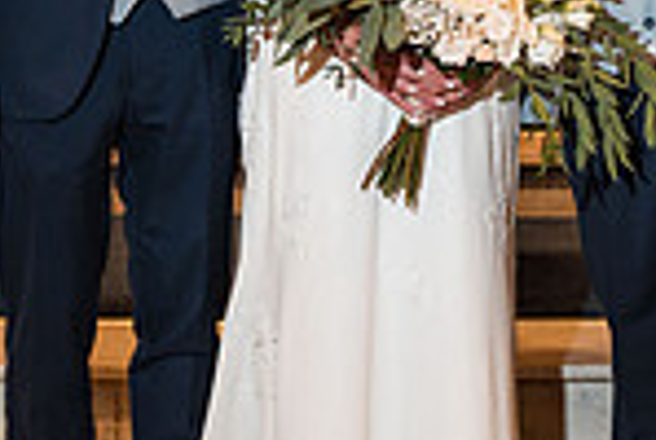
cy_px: -51
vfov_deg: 10.0
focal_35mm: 136
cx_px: 533
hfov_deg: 15.0
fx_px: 2483
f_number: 3.5
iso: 800
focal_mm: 35
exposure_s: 1/160
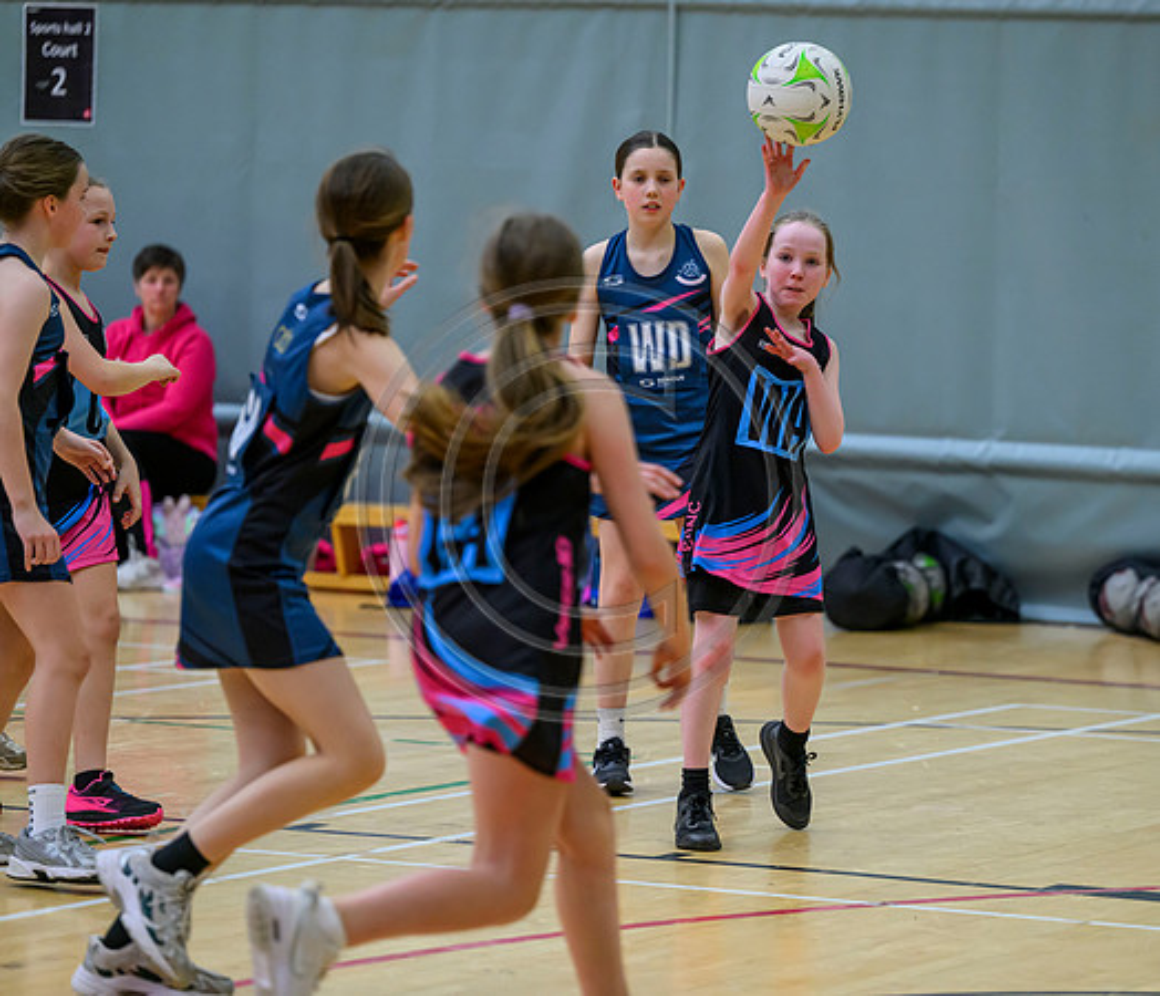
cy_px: 498
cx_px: 756
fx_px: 6305
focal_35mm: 178
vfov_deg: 9.0
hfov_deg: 10.5
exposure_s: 1/1250
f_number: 3.2
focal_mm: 150
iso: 3200
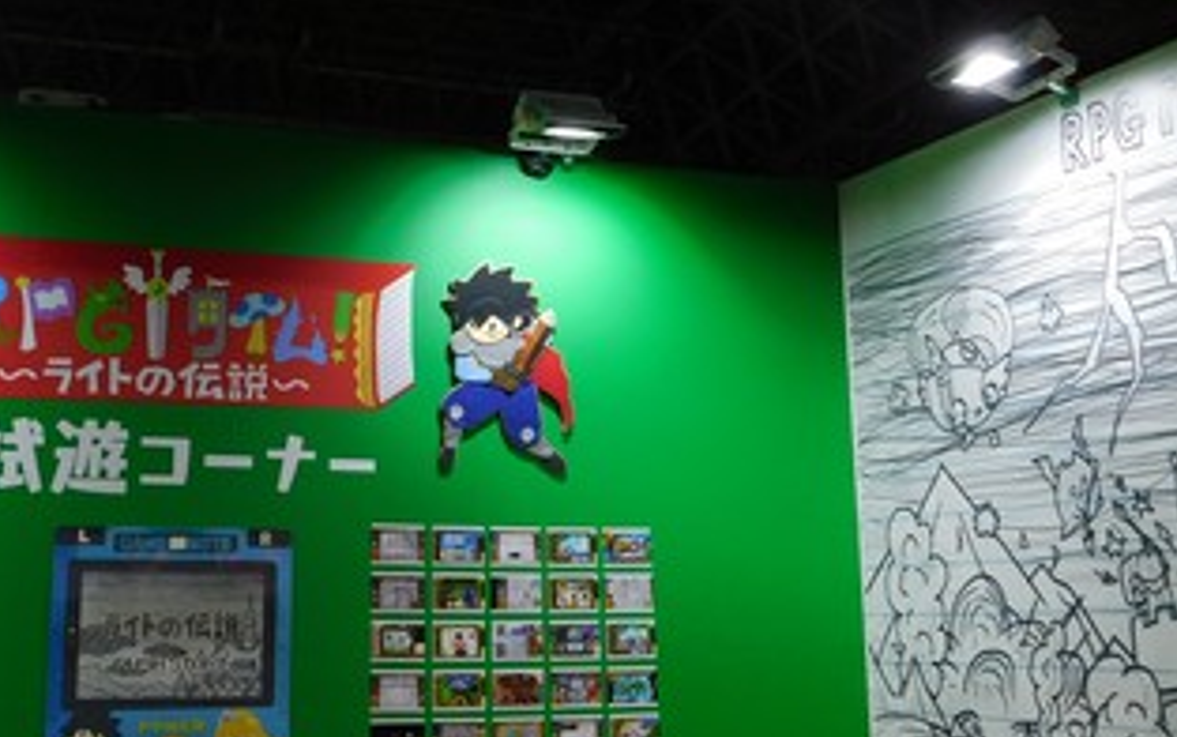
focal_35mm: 52
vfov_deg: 24.7
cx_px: 440
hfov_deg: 38.6
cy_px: 218
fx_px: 1669
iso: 125
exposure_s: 1/80
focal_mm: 5.3
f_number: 3.2
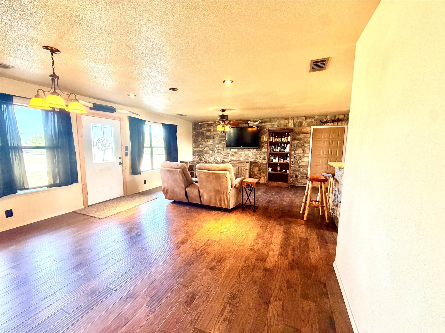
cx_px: 222
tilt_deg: -5.8
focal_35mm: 14
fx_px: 180
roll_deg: -0.2
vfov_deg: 85.7
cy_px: 166
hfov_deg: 102.1
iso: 200
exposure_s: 1/60
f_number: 2.2
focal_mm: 2.22
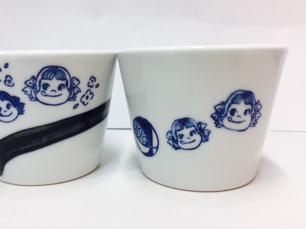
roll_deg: -3.9
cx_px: 129
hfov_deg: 53.8
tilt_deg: -6.6
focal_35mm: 34
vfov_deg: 41.7
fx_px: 300
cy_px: 100
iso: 80
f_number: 2.2
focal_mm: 4.15
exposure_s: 1/33
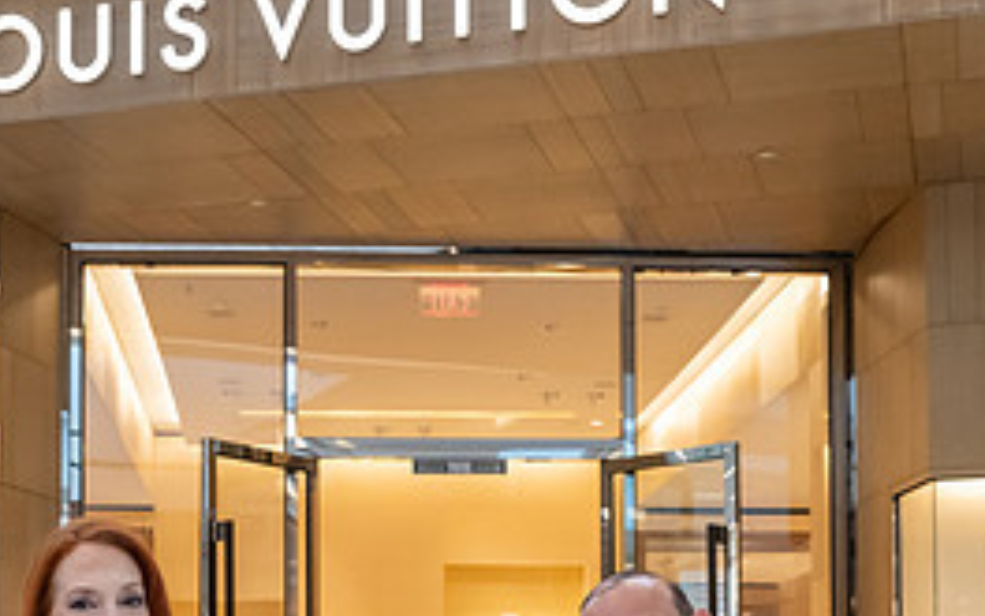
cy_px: 614
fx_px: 1960
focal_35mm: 73
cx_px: 428
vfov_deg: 17.4
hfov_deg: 28.2
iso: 4000
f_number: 5.6
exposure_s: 1/400
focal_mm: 31
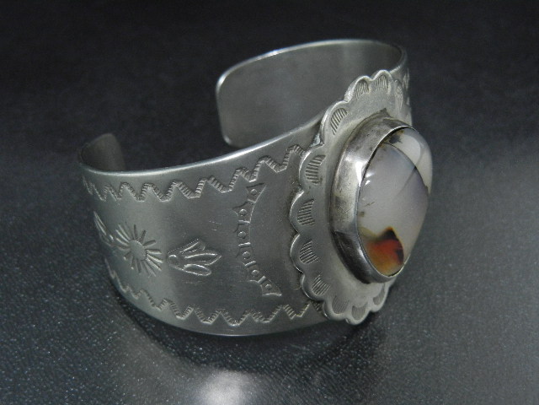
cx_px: 270
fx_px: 810
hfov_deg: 36.8
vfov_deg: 28.0
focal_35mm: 52
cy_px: 202
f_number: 7.8
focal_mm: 9.3
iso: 800
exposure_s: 1/30
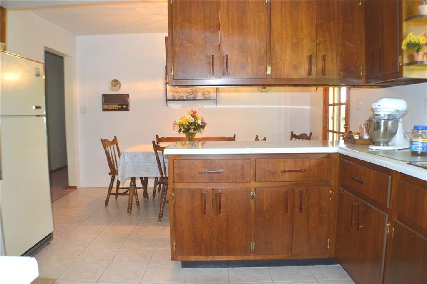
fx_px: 426
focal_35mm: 36
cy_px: 142
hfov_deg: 53.2
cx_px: 214
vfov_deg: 36.8
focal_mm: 24
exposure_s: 1/60
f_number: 4
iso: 900
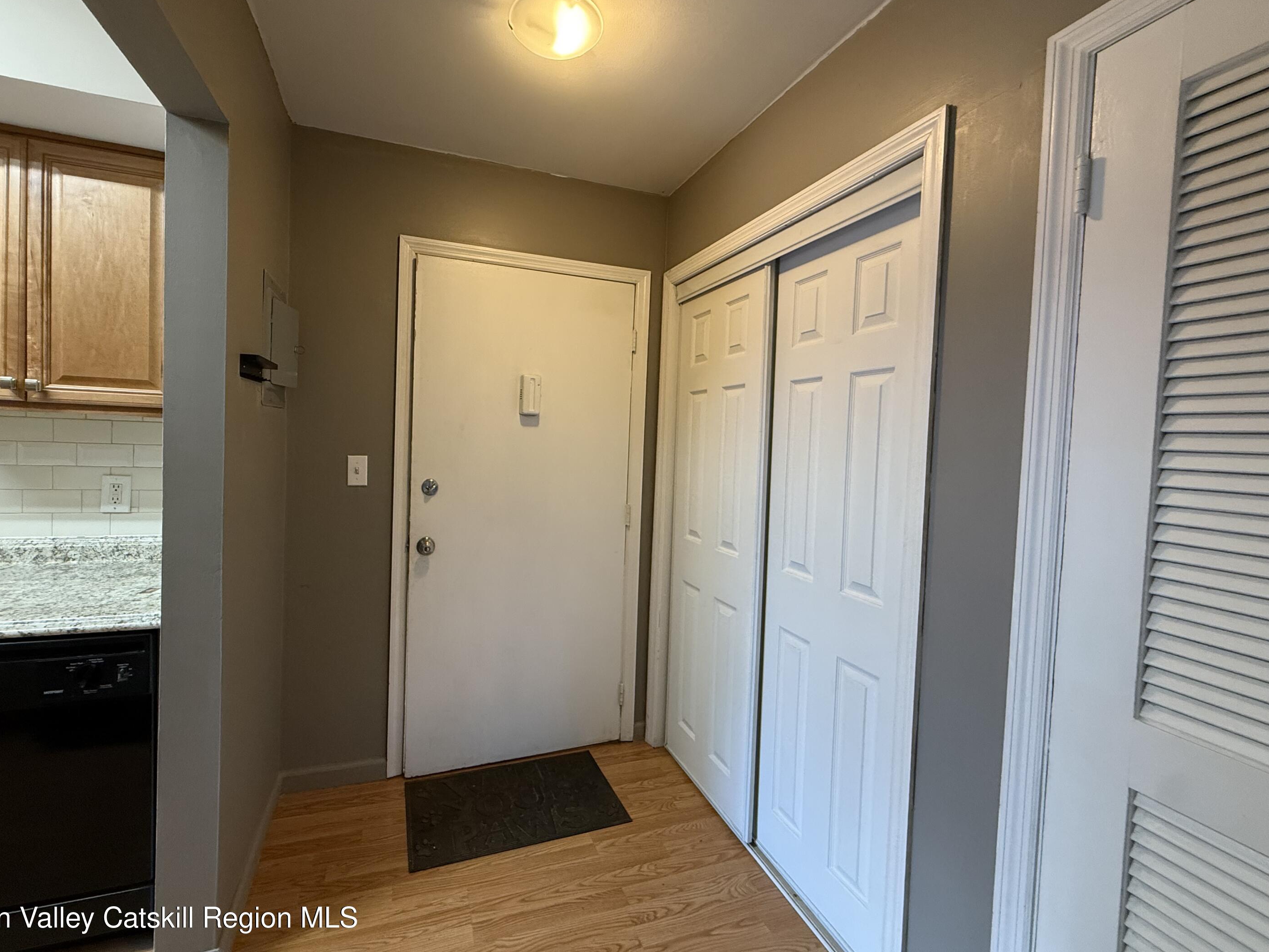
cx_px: 590
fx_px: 550
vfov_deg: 81.7
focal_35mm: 15
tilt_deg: -0.8
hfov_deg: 98.0
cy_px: 454
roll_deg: -2.2
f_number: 2.2
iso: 320
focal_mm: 2.22
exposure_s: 1/60
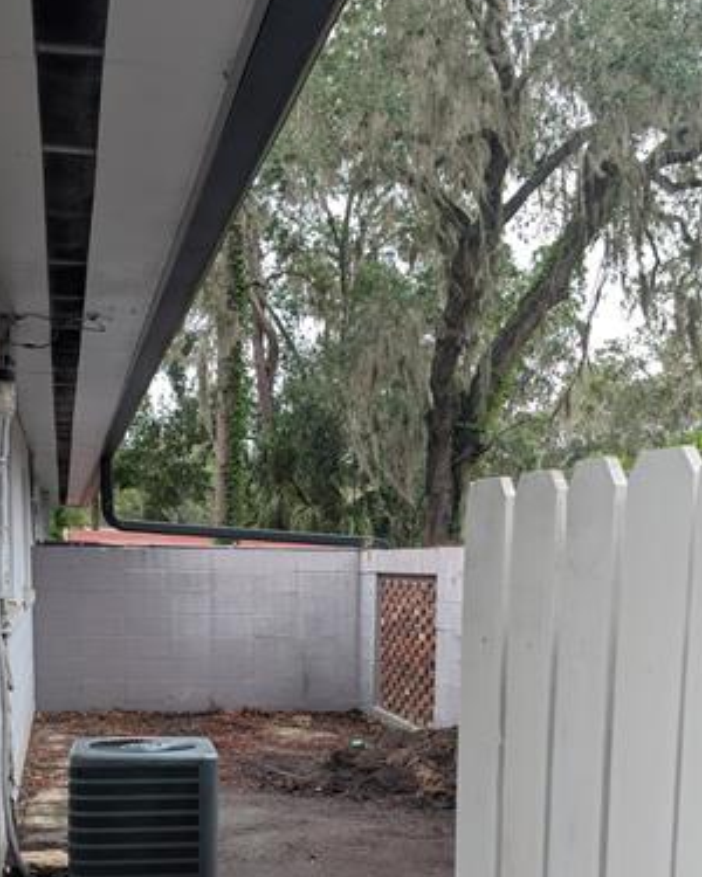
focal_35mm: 48
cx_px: 314
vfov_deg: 36.9
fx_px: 1247
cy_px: 748
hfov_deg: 31.4
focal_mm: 6.9
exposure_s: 1/190
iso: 23
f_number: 1.68
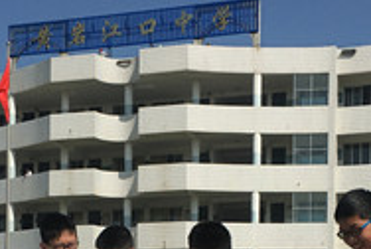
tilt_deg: +1.4
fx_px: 950
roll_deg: +0.2
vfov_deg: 14.3
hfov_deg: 22.1
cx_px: 149
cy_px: 331
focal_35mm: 92
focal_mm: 4.15
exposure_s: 1/4049
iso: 25
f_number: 2.2
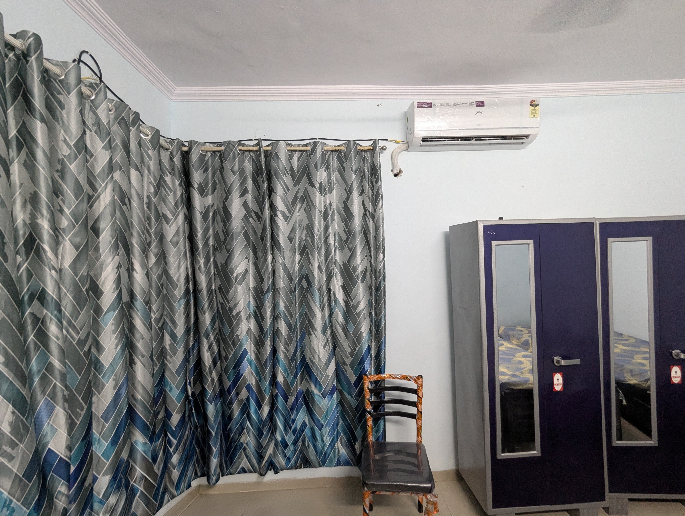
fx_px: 317
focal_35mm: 16
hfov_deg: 94.4
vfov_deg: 78.2
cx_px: 342
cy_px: 258
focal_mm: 2.35
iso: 625
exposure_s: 1/50
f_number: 2.2
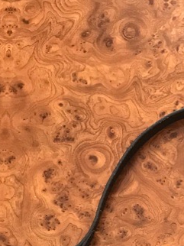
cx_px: 234
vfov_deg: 20.6
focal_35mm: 87
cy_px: 319
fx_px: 617
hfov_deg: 16.1
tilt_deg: -76.7
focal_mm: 3.99
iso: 40
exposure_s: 1/25
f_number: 1.8
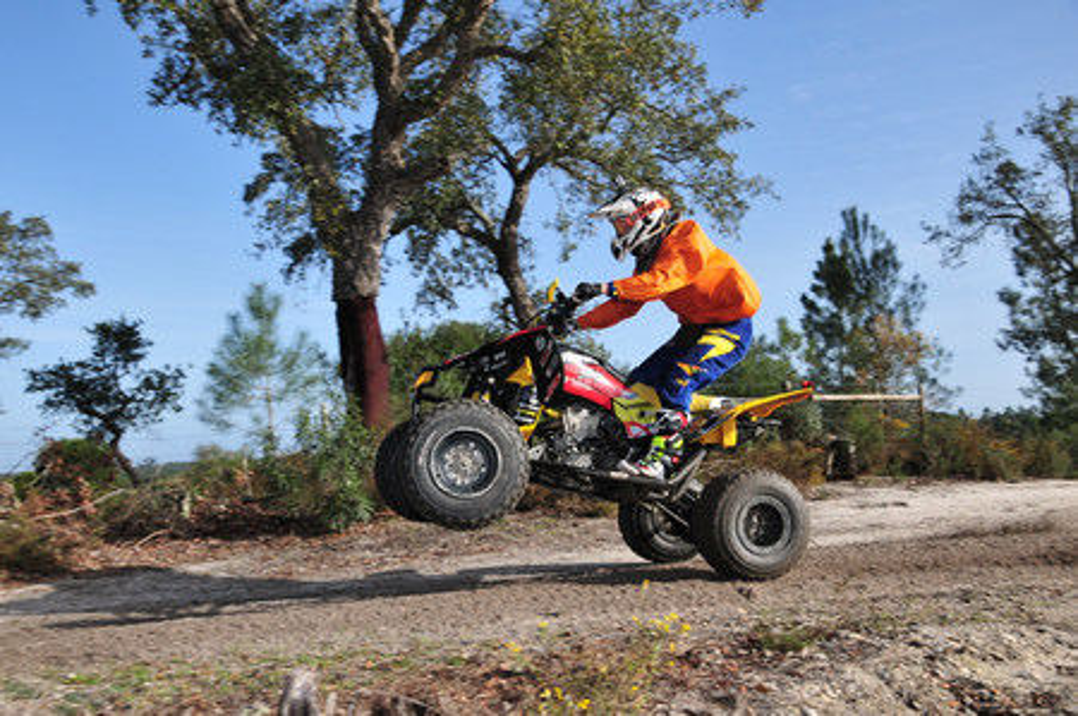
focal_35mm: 39
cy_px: 358
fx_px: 1167
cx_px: 539
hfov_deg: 49.6
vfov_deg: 34.1
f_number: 5.6
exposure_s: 1/1000
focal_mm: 26
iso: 400
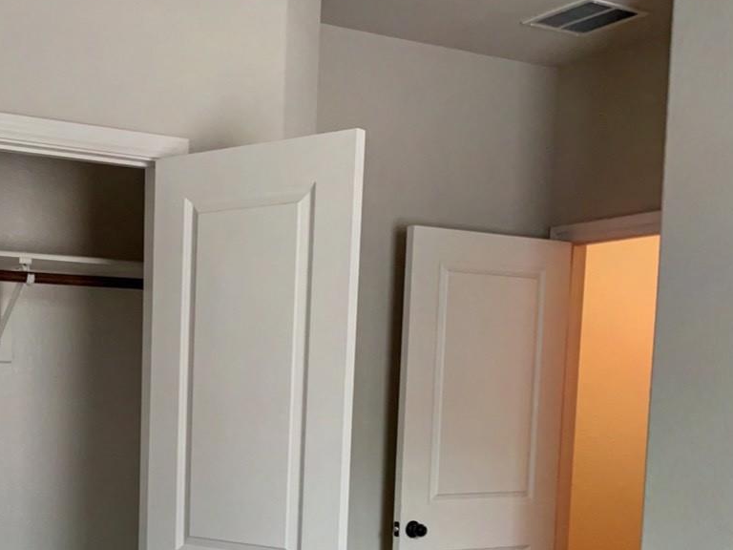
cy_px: 520
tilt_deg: -5.6
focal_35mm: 52
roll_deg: -0.9
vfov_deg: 26.8
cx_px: 164
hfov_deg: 35.8
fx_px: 1101
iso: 160
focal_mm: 4.2
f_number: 1.6
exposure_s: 1/60
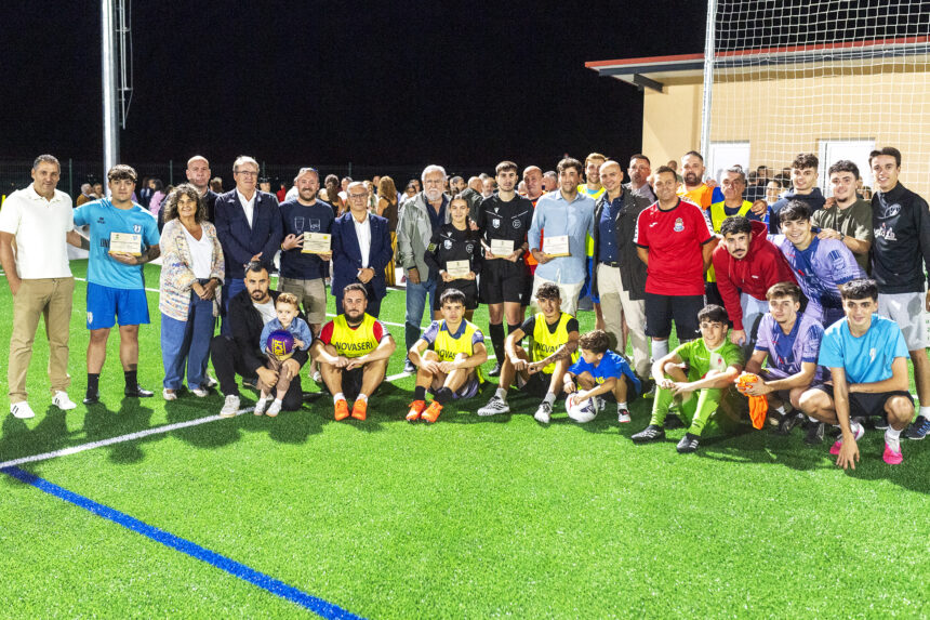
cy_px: 310
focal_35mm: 35
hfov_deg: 54.4
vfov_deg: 37.8
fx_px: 904
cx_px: 465
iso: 4000
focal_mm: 35
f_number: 3.5
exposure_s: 1/160
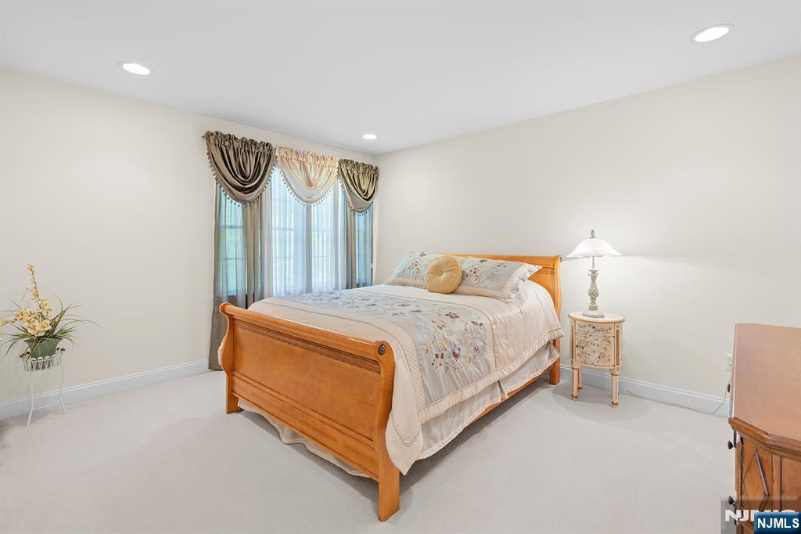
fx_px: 356
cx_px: 400
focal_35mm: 16
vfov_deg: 73.7
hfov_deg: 96.8
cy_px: 267
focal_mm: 16
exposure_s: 1/1.25
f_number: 8
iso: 100
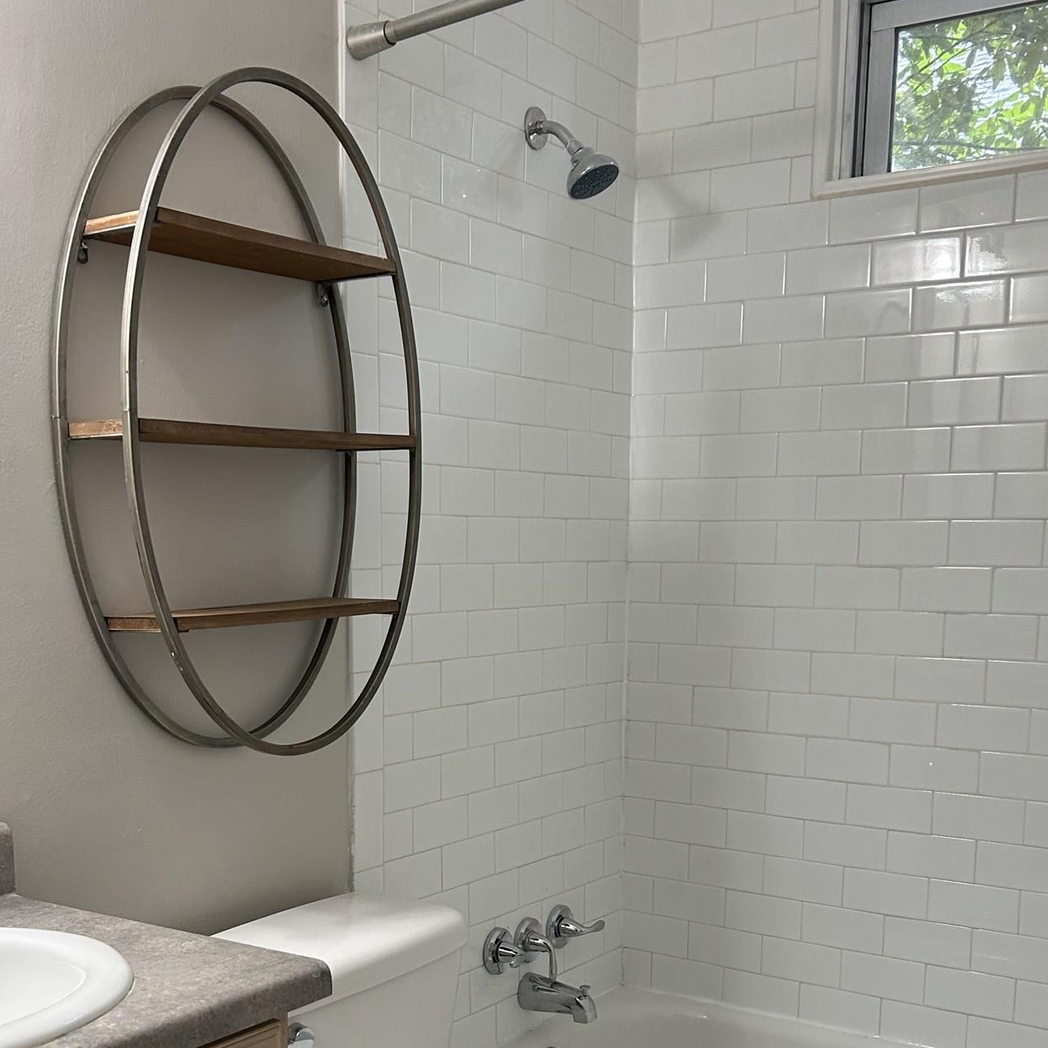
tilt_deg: -9.0
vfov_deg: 39.1
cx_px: 496
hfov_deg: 40.0
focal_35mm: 42
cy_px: 766
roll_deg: -1.3
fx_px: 1439
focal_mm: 5.7
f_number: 1.5
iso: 100
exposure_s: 1/120
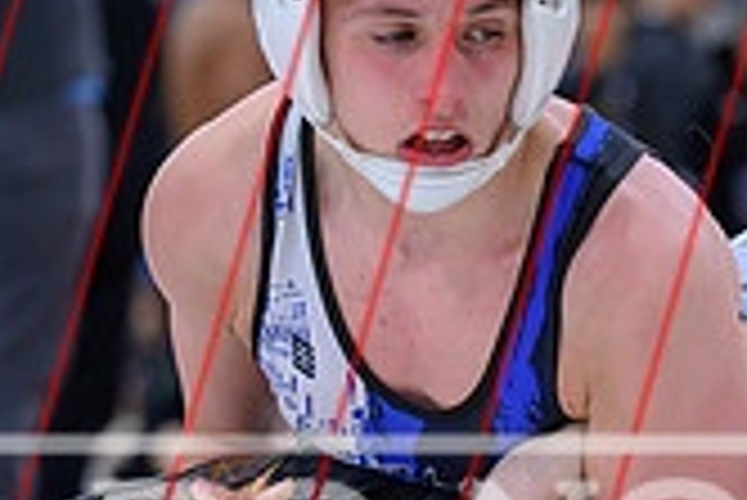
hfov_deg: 4.6
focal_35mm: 450
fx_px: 9345
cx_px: 892
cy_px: 646
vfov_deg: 3.1
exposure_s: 1/640
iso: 1100
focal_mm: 93
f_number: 2.8
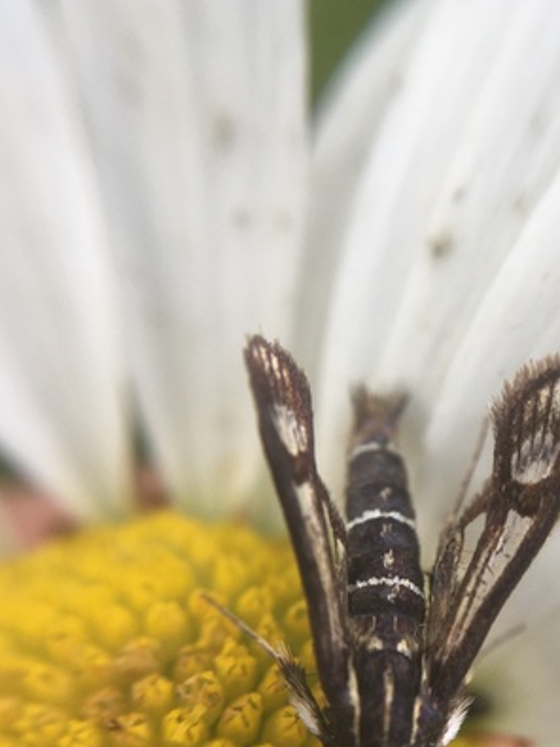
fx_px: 1014
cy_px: 543
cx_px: 382
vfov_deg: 39.5
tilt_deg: -69.1
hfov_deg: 30.6
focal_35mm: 47
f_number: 2.2
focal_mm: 4.15
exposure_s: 1/100
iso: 32
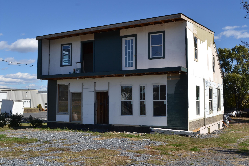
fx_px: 270
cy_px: 83
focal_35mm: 39
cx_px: 124
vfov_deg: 34.2
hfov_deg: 49.6
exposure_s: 1/200
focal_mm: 26
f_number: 10
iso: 100
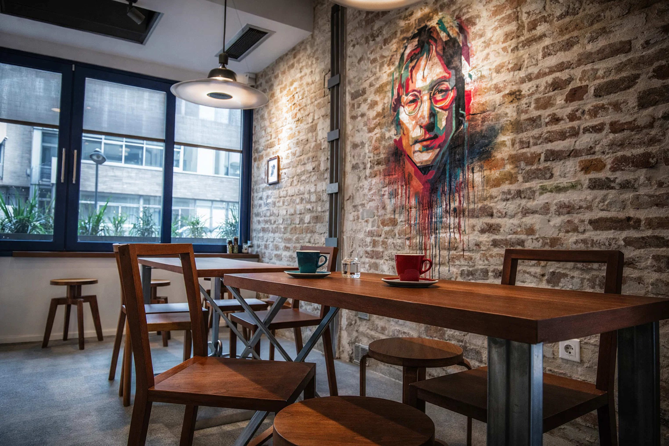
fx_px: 446
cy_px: 223
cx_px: 334
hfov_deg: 73.7
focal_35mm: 24
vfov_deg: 53.2
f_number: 5.6
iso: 1600
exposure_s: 1/50
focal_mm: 24
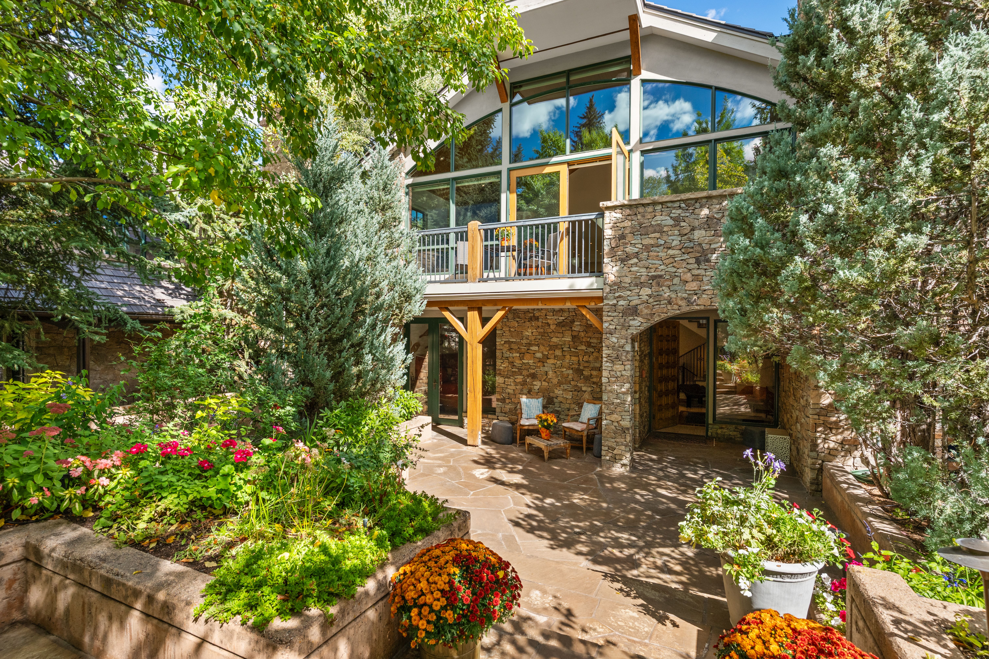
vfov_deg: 70.4
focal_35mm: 17
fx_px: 467
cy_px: 330
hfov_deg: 93.3
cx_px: 494
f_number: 7.1
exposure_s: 1/160
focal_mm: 17
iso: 400
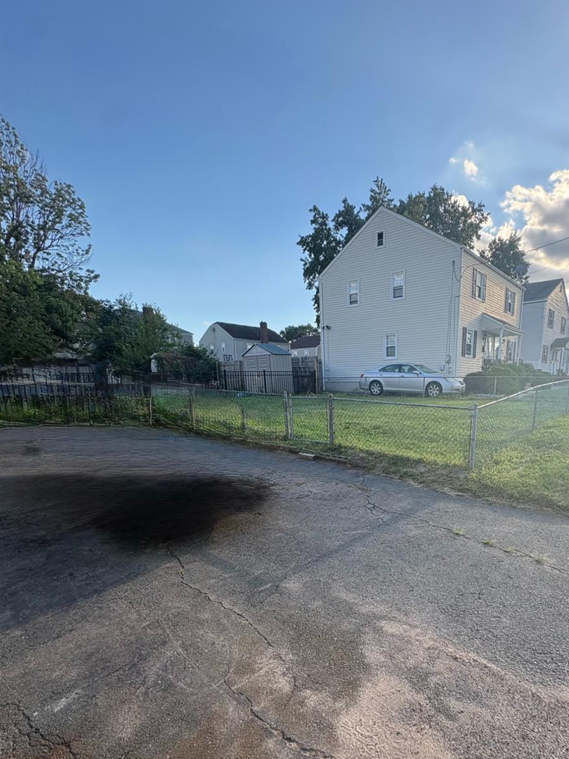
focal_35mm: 18
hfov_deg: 70.1
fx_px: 395
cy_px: 483
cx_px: 365
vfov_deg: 85.7
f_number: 2.2
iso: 64
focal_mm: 2.22
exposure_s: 1/388
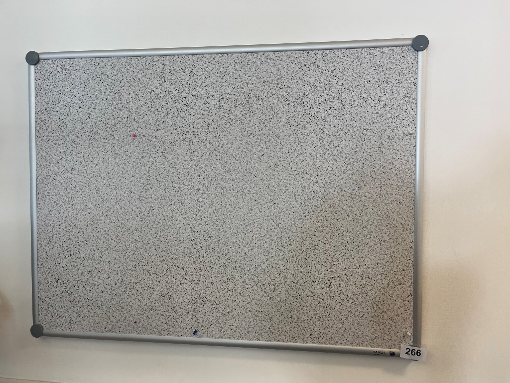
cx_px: 255
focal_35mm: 26
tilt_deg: +2.3
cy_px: 192
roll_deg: +1.3
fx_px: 383
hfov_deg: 67.3
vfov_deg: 53.1
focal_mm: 5.1
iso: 100
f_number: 1.6
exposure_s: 1/116
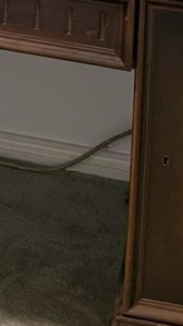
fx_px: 1450
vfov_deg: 11.9
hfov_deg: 6.8
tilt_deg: -10.8
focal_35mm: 168
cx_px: -269
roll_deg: -0.8
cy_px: -251
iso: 160
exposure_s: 1/50
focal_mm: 6.76
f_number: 1.78
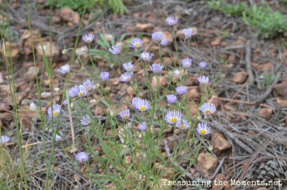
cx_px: 144
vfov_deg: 16.5
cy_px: 95
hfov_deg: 24.6
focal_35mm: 82
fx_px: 657
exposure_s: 1/125
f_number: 8
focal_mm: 55
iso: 280
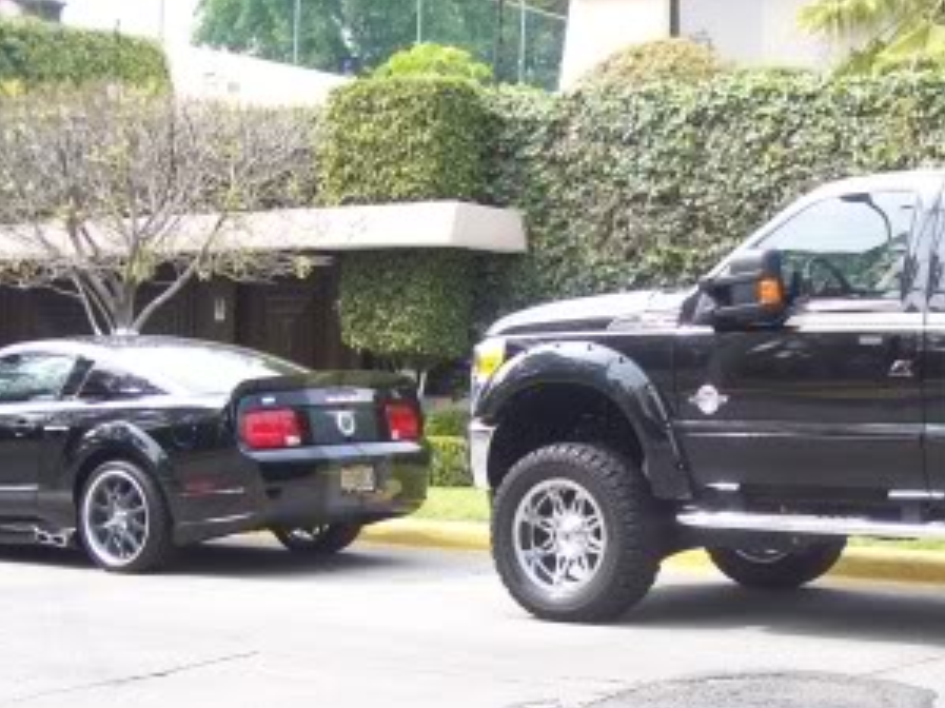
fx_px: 2101
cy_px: 548
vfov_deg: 19.0
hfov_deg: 25.0
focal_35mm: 77
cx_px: 744
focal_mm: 6
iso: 80
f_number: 2.7
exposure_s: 1/241
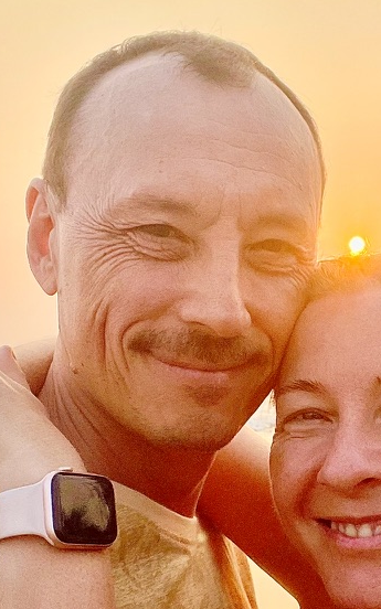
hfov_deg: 21.8
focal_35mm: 59
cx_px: 288
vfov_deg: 34.3
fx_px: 980
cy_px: 386
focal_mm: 2.71
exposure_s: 1/947
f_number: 2.2
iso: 25
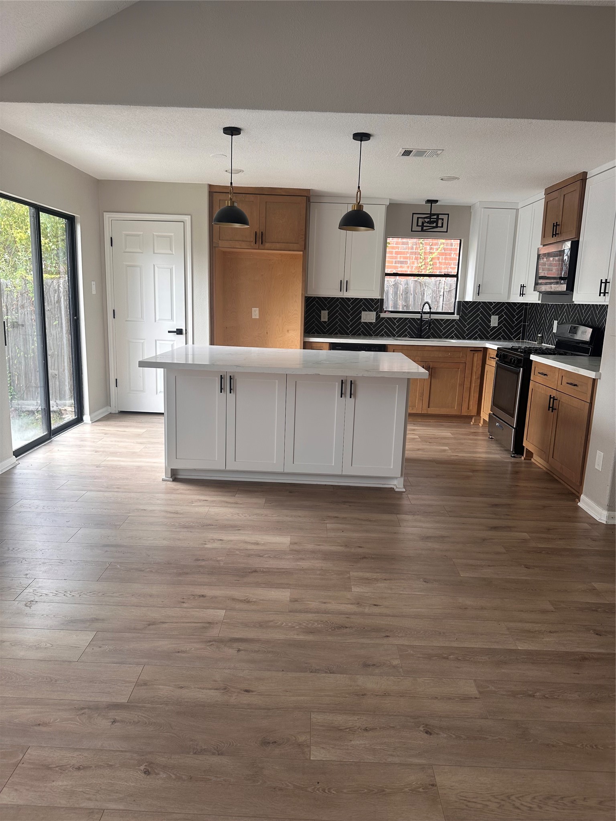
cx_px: 308
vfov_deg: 71.6
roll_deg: -2.7
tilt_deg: -10.8
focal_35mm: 24
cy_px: 410
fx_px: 569
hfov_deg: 56.8
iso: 80
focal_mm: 6.86
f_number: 1.78
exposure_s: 1/121
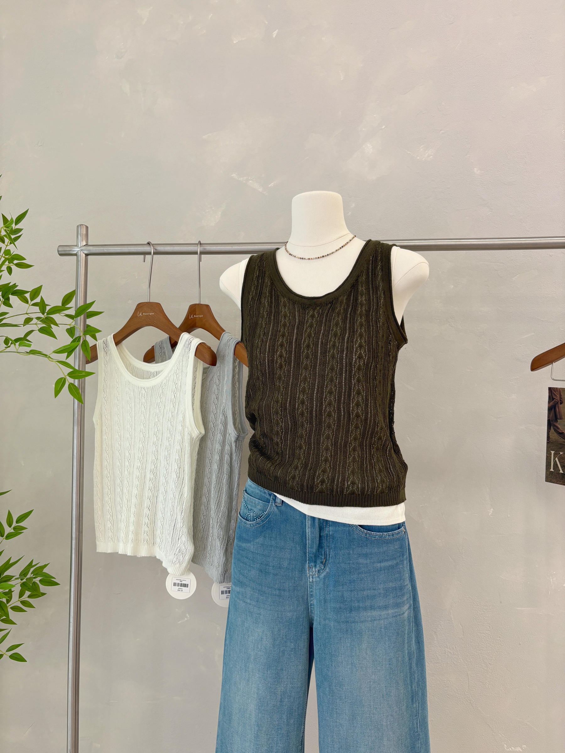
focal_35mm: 26
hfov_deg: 53.1
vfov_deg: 67.3
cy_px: 376
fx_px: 566
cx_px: 282
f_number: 1.6
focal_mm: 5.96
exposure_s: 1/121
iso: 80
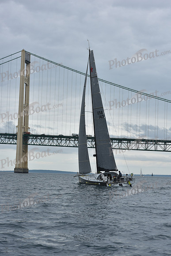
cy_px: 128
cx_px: 86
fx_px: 605
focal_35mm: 85
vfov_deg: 23.9
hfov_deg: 16.1
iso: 250
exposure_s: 1/800
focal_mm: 85
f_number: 8
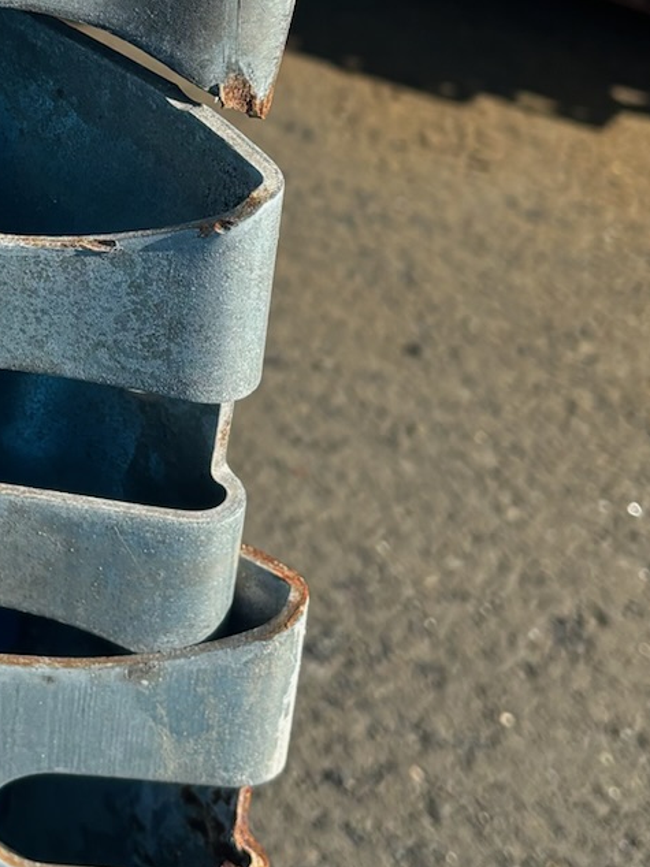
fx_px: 2104
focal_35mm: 84
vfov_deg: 22.7
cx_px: 68
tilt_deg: -25.8
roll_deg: -4.7
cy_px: 85
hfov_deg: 17.3
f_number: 1.6
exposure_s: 1/2151
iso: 50
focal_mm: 5.96
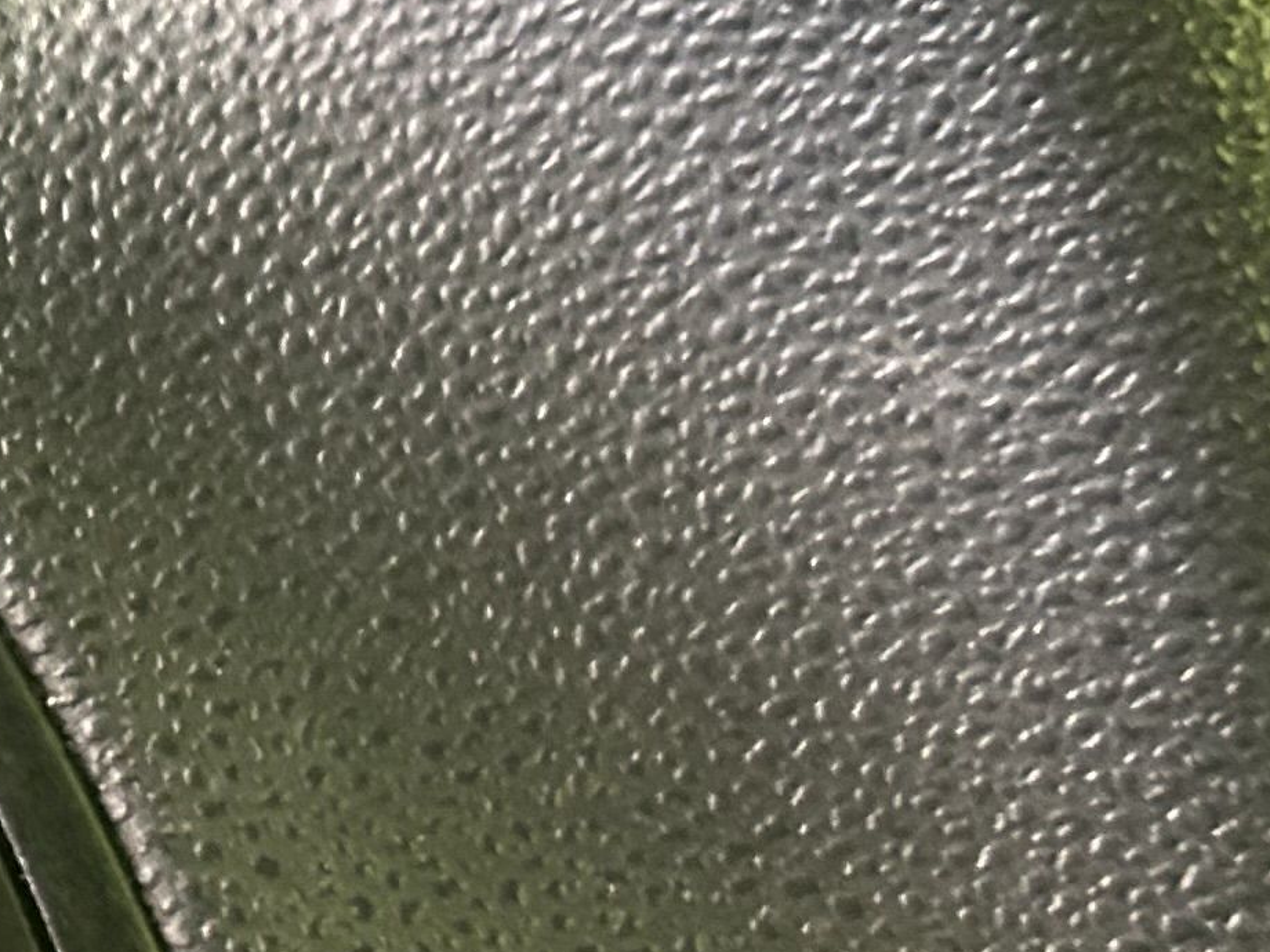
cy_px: 342
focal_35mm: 114
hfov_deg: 15.2
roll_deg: +0.6
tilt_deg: -28.6
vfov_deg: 13.0
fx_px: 4182
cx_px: -926
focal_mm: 5.7
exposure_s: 1/25
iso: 800
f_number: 1.5
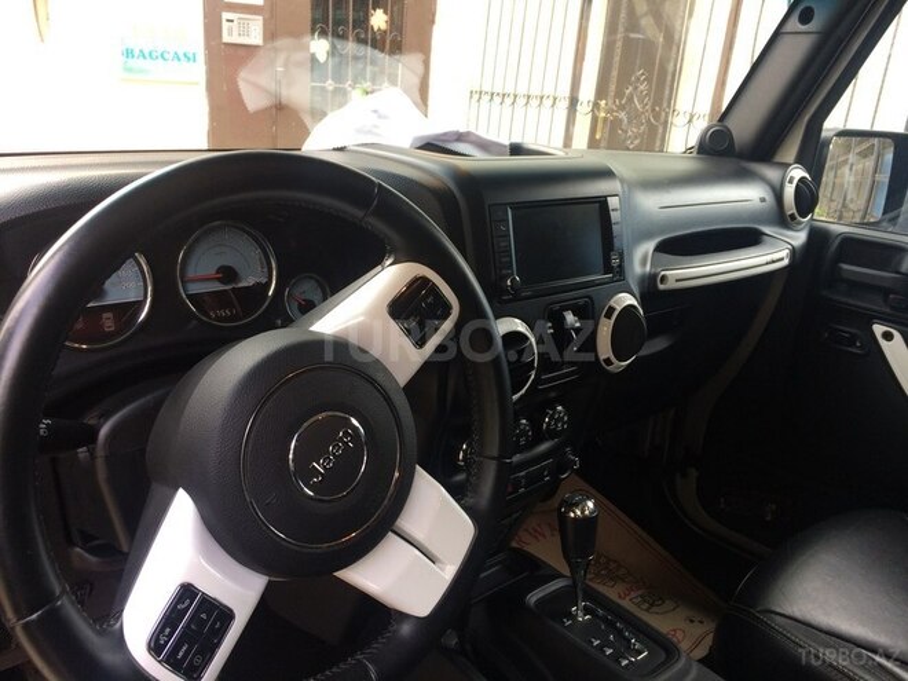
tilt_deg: -20.2
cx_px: 454
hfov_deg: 61.7
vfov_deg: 48.2
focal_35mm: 29
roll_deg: -5.0
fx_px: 761
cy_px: 340
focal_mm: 4.15
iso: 40
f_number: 2.2
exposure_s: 1/50
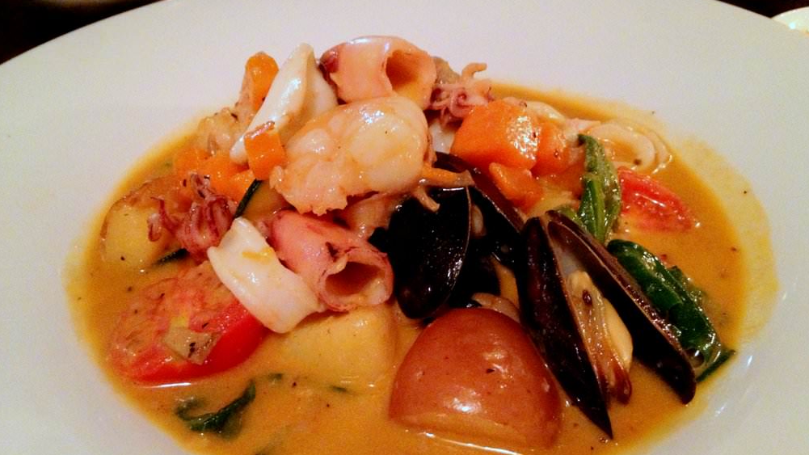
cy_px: 226
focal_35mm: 39
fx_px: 837
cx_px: 411
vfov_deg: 30.4
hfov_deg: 51.6
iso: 500
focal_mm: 4.28
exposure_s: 1/15
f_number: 2.4
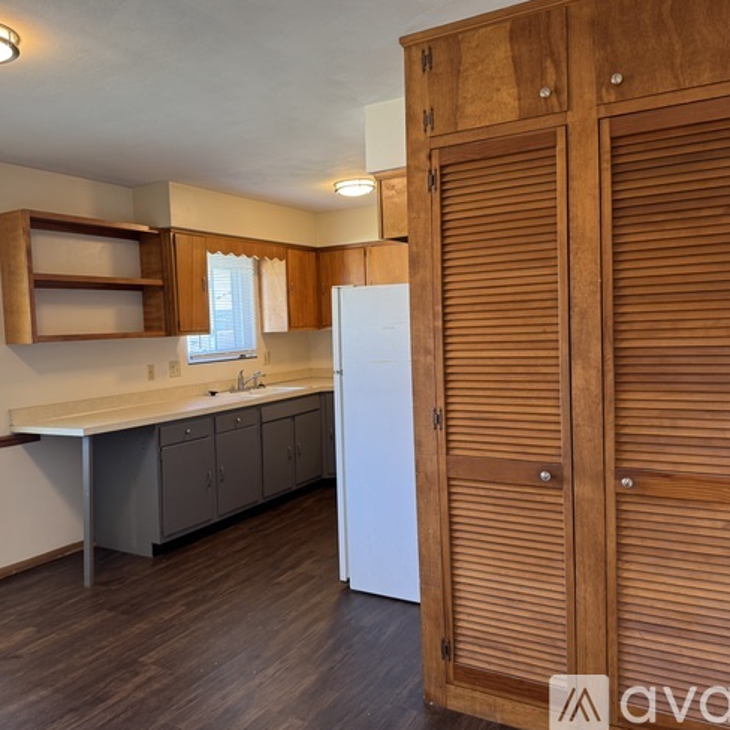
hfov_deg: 55.2
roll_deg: +2.3
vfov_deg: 55.6
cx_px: 292
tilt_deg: -2.9
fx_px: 692
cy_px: 361
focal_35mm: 29
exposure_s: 1/60
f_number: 1.78
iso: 125
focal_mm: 6.76
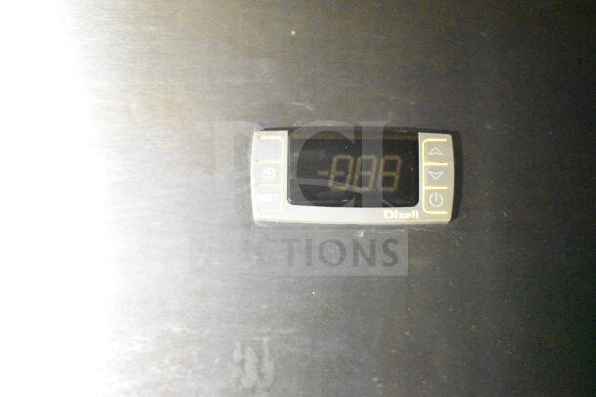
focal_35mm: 46
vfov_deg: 29.0
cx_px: 298
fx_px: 770
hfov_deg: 42.3
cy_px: 198
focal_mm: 31
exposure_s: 1/40
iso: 25600
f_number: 4.2
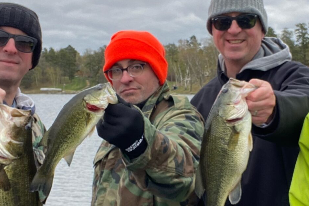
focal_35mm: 65
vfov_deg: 20.9
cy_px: 122
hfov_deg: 30.7
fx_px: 558
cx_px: 208
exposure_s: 1/246
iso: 25
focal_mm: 2.71
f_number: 2.2
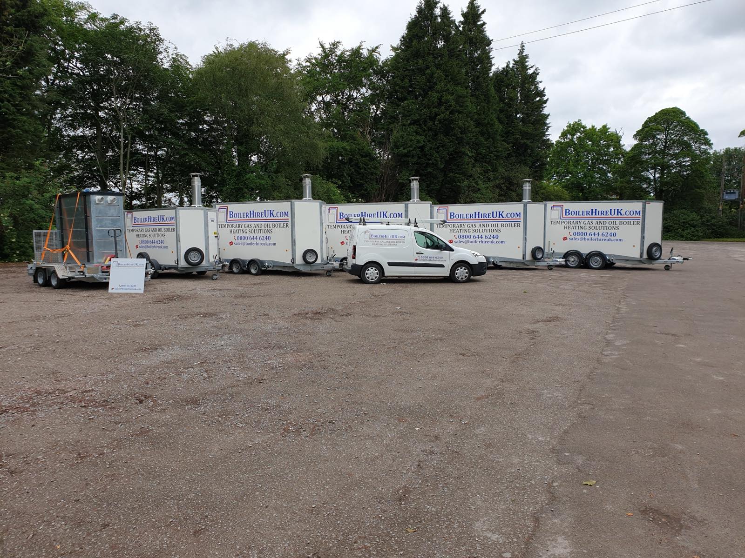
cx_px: 372
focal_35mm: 26
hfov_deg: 67.3
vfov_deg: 53.1
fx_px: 560
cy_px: 279
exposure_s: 1/622
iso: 50
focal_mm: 4.3
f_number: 2.4
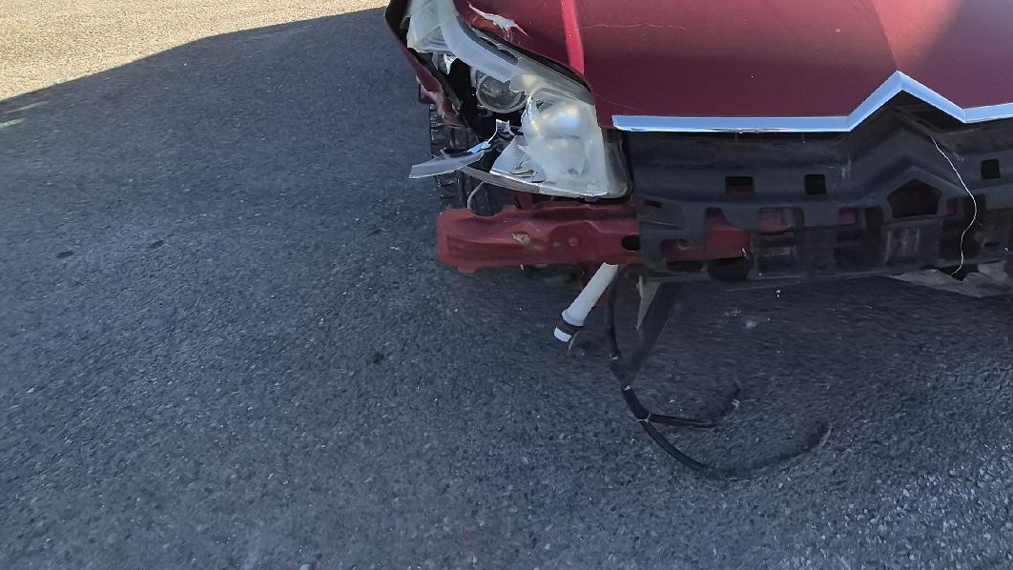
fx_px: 645
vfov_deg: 45.1
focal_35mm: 24
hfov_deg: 70.8
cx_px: 768
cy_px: 106
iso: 40
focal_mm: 1.74
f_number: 2.2
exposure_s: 1/1111
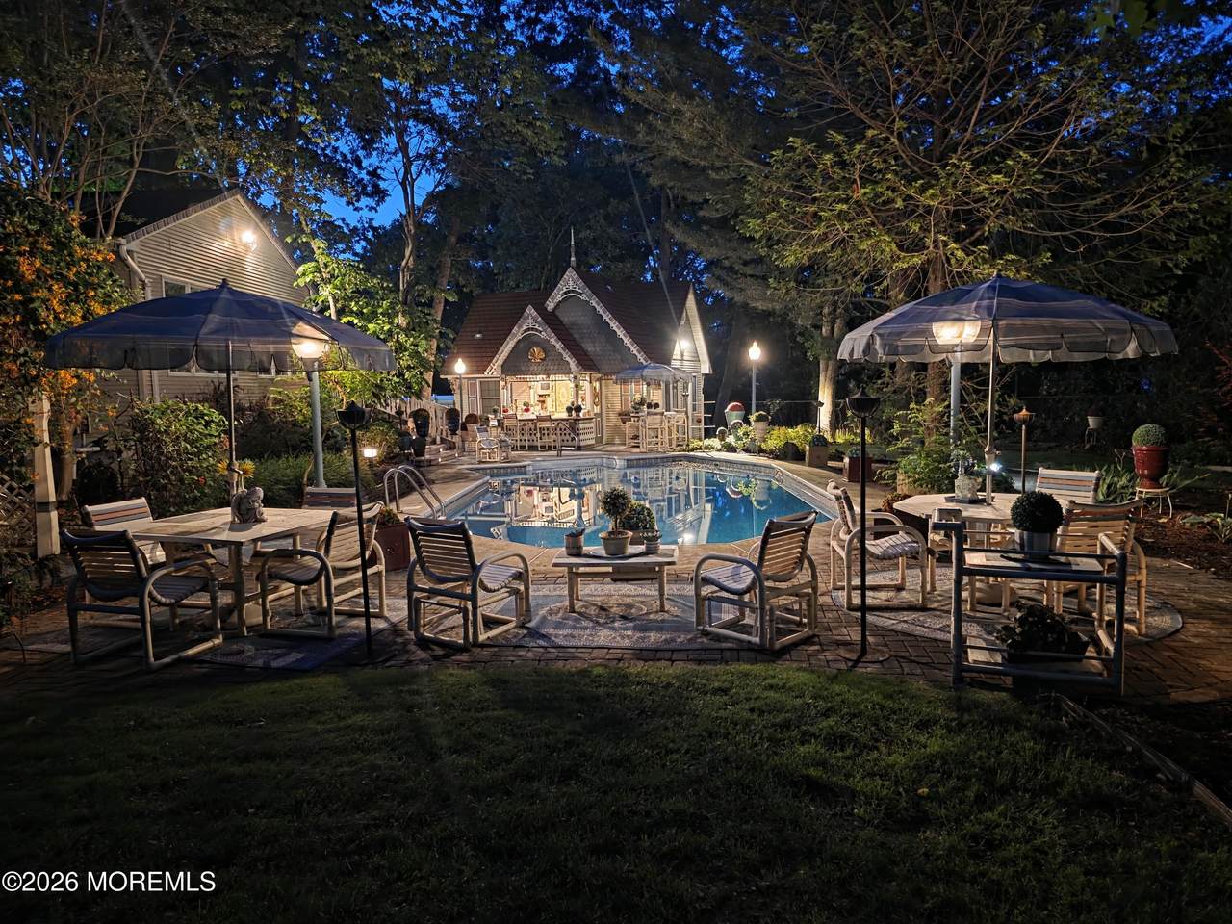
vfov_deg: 58.9
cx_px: 616
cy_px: 462
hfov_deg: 73.9
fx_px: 819
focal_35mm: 23
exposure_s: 1/20
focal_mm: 6.3
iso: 1250
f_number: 1.7
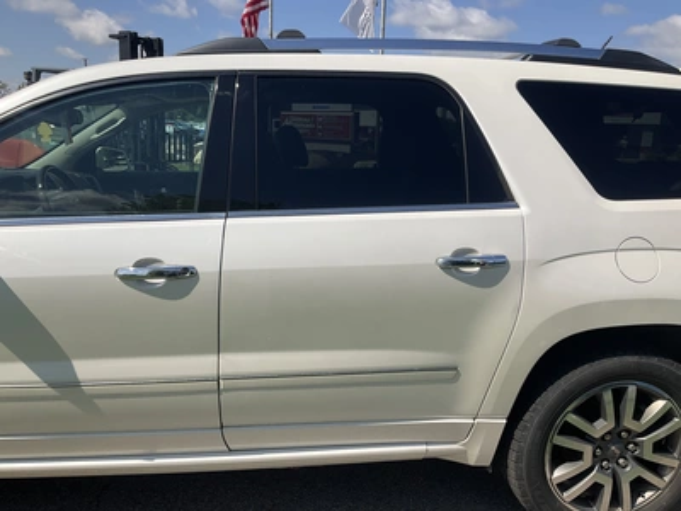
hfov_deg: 61.7
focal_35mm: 29
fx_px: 571
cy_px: 256
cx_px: 340
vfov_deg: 48.2
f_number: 1.8
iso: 25
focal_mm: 3
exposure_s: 1/2959
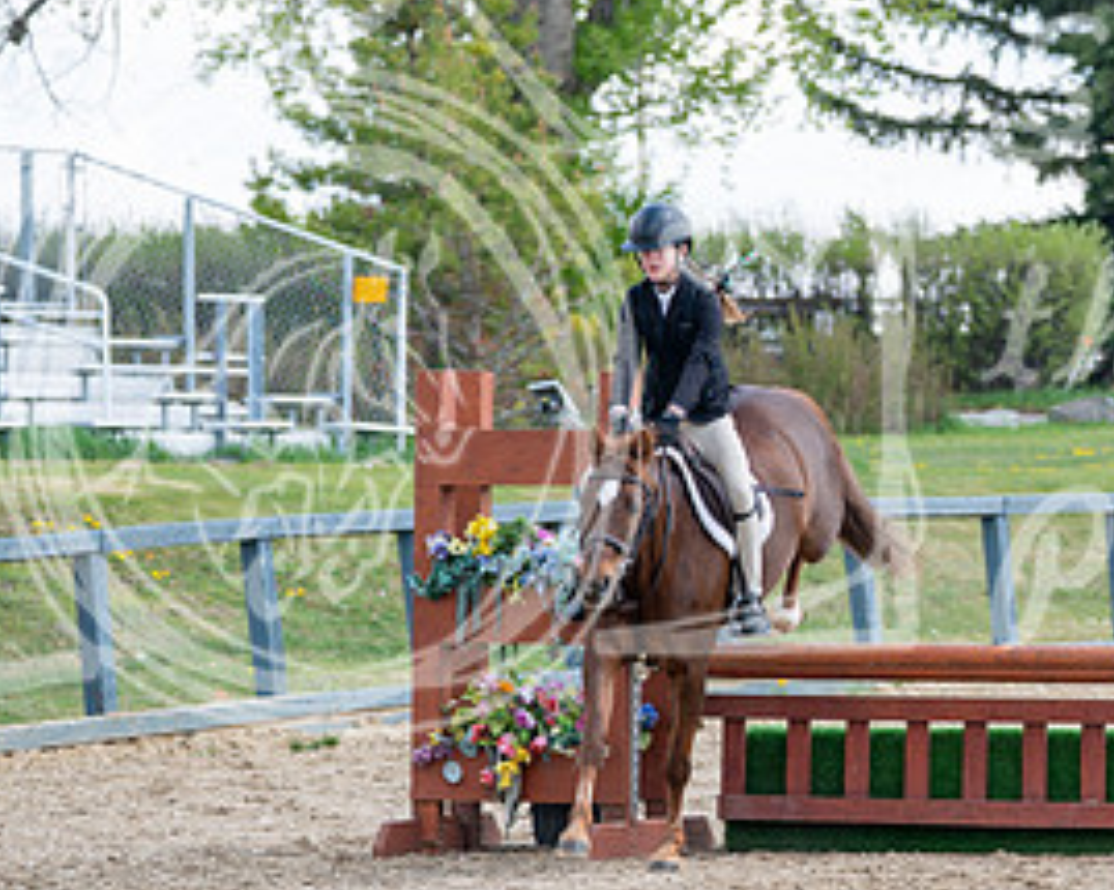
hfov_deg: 5.8
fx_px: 10942
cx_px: 911
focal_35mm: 332
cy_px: 337
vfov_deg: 4.7
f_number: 5.6
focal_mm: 164
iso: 125
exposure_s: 1/200
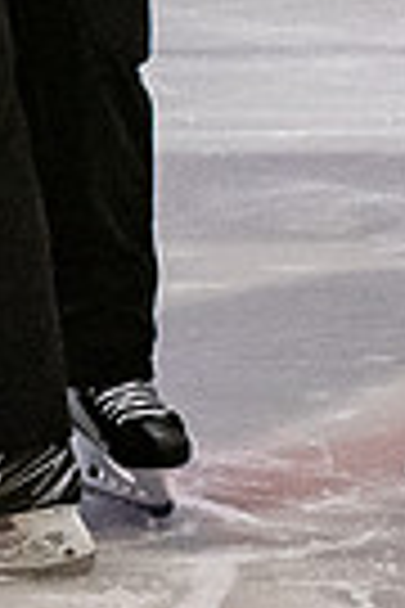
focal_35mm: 802
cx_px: -173
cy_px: -518
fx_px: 13533
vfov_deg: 2.6
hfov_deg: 1.7
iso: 2500
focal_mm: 82
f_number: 3.5
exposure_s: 1/800
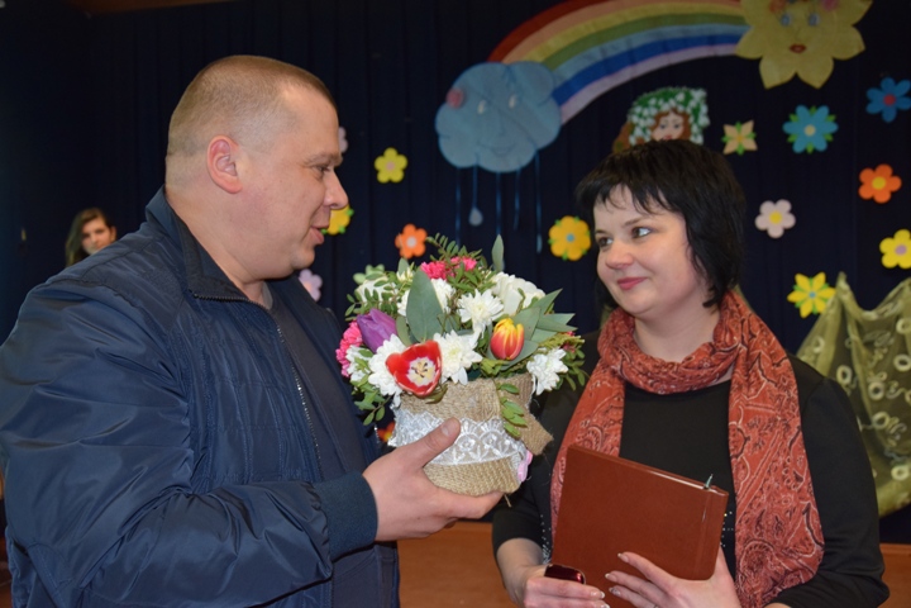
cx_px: 456
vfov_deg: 34.2
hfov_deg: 49.6
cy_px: 304
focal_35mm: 39
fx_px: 987
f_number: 4
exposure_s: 1/60
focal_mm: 26
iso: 800
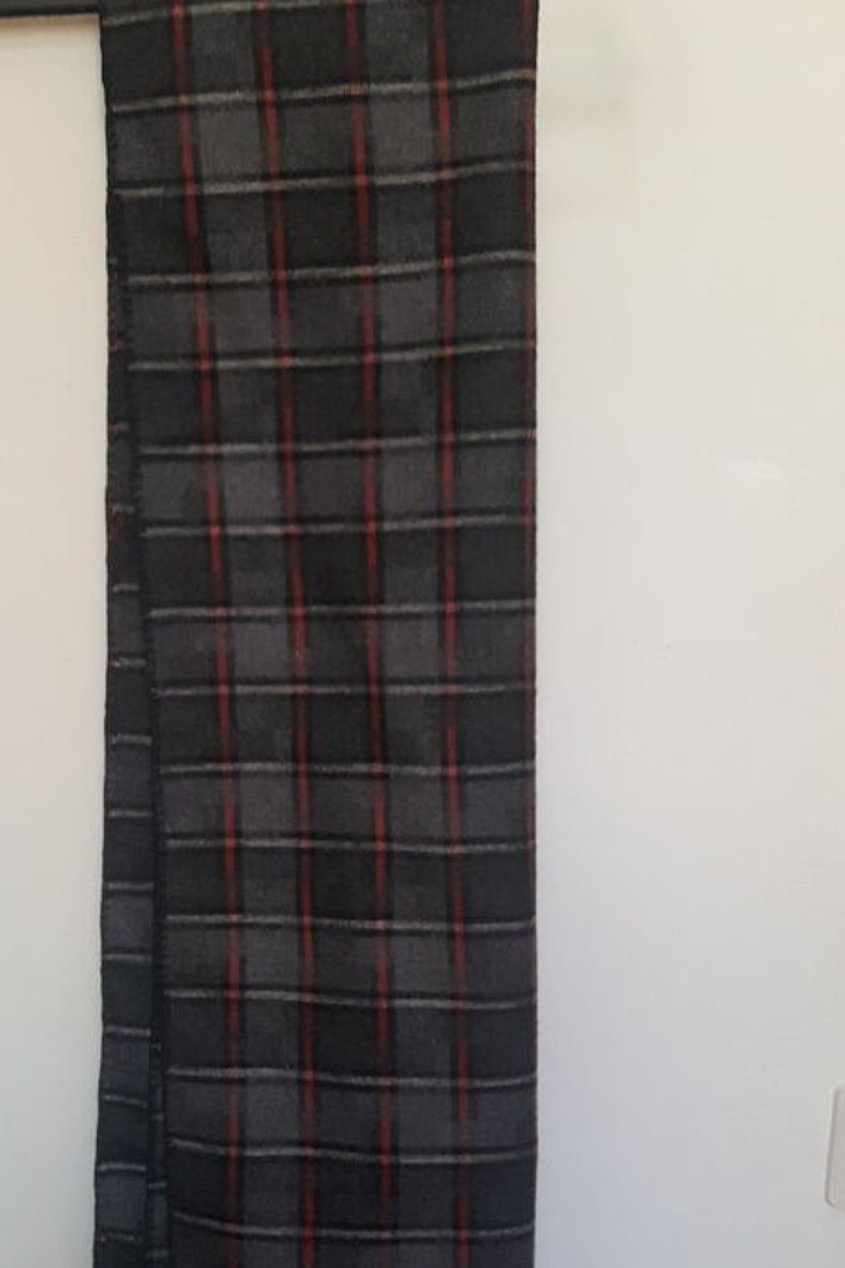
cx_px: 312
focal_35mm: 43
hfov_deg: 31.0
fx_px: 1514
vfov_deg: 45.1
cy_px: 786
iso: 100
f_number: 1.9
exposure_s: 1/33
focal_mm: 3.7
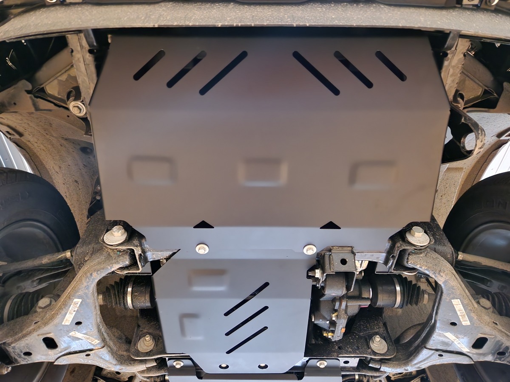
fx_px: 339
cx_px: 255
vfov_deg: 58.9
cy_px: 191
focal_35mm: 23
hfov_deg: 73.9
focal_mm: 5.4
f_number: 1.8
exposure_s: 1/20
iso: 1600
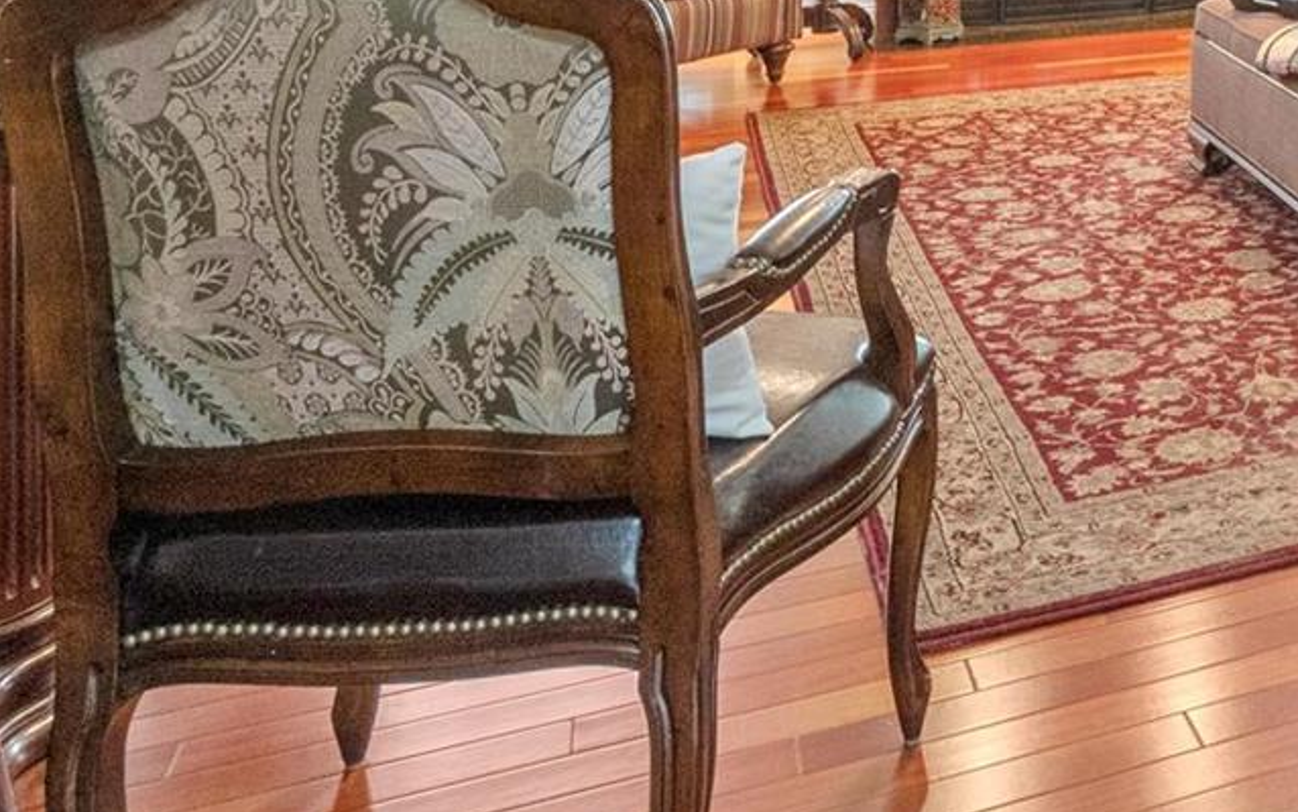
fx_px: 1628
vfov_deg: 24.6
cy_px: -226
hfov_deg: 35.7
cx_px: 1495
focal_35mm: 46
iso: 400
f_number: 8
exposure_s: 1/6
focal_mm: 9
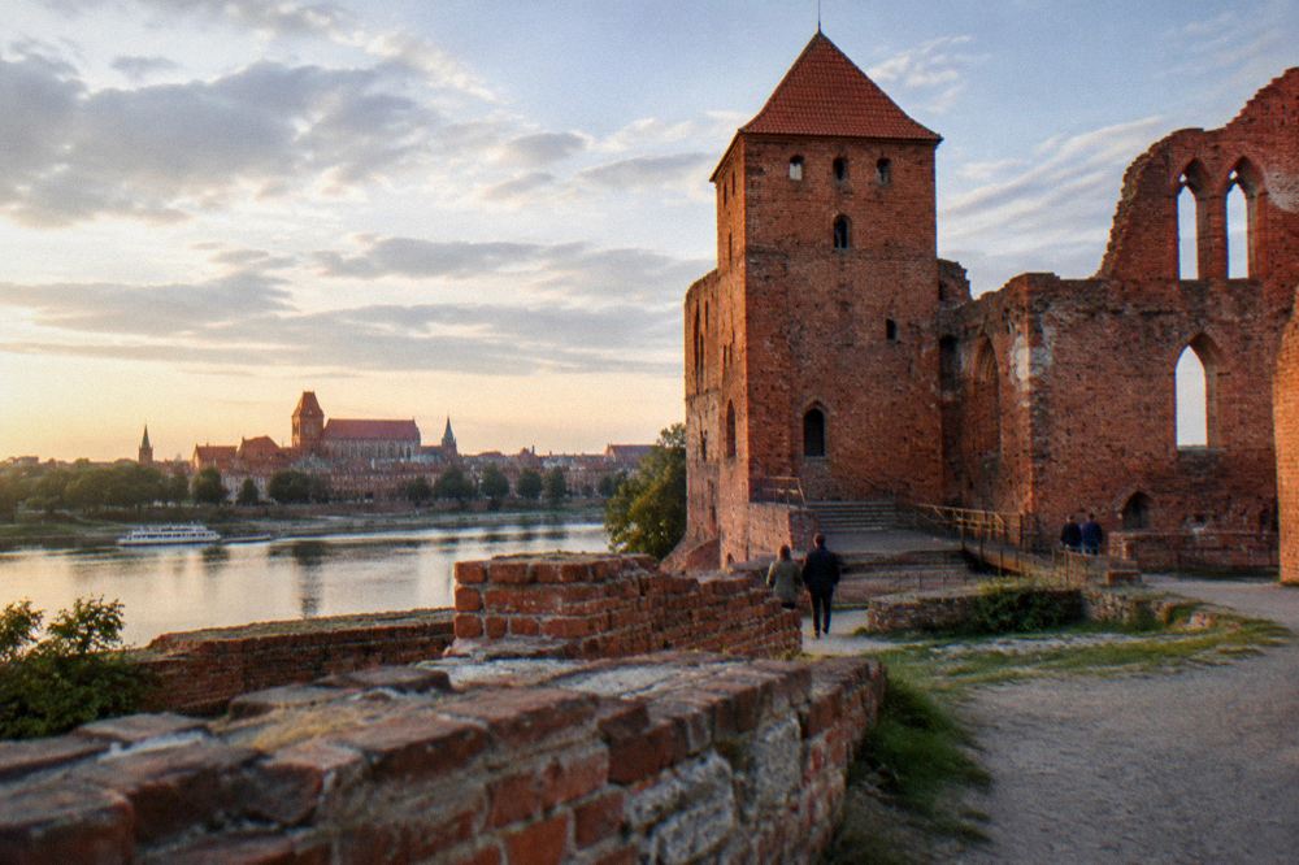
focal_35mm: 35
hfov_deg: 54.5
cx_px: 650
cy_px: 432
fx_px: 1262
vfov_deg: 37.8
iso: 2500
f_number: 5.6
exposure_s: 1/30
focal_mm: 35
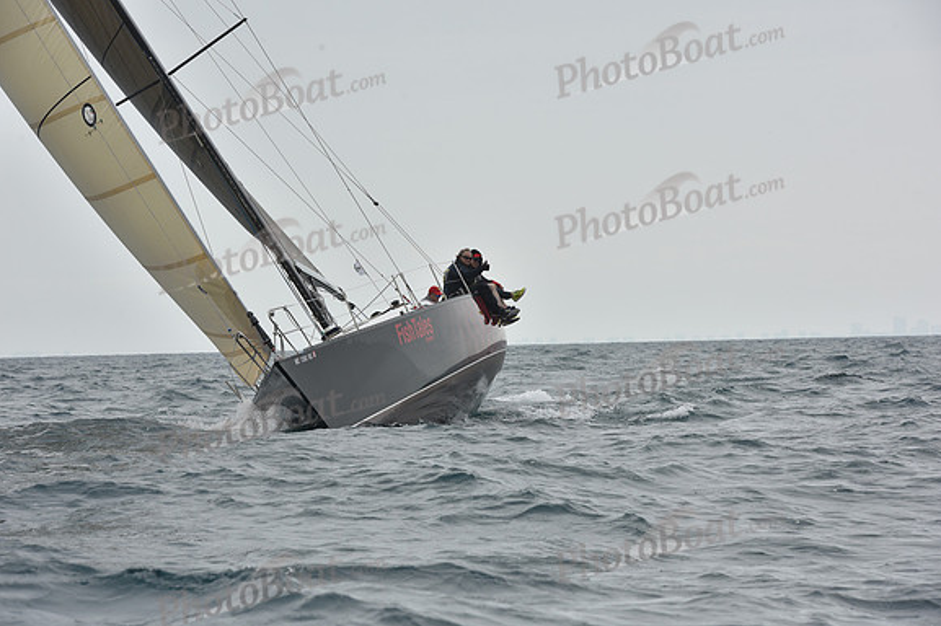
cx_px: 471
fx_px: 4206
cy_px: 314
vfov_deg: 8.5
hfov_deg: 12.8
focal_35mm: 161
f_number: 11
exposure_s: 1/800
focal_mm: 160
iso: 250
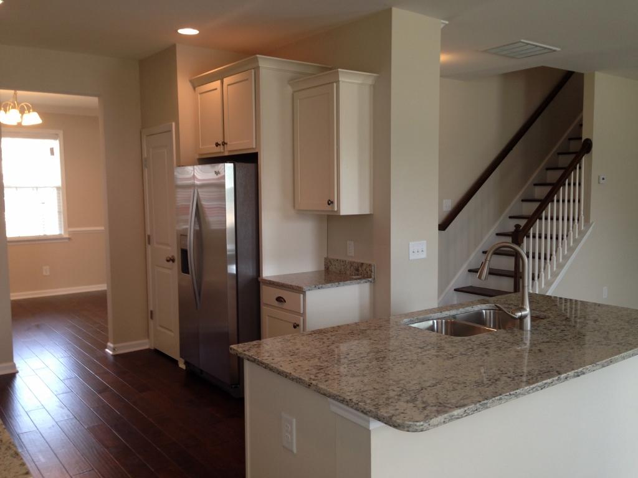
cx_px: 319
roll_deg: -0.3
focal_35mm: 33
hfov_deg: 55.4
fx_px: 608
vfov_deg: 42.9
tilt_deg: -5.3
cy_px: 239
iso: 50
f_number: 2.4
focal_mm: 4.12
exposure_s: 1/24
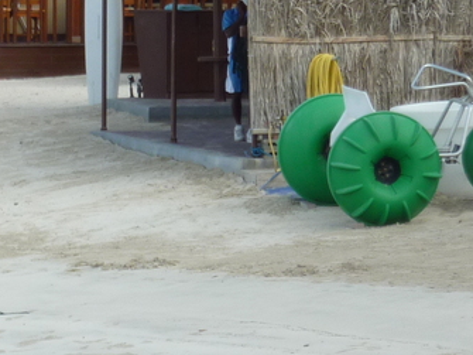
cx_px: -343
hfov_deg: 4.9
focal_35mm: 398
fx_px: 5436
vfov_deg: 3.7
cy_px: -103
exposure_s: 1/320
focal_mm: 18.2
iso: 80
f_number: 4.4
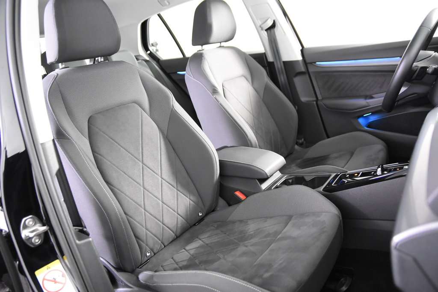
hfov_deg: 61.9
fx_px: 365
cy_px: 146
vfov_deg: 43.6
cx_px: 219
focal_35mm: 30
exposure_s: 1/30
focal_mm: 20
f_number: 2.8
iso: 4000
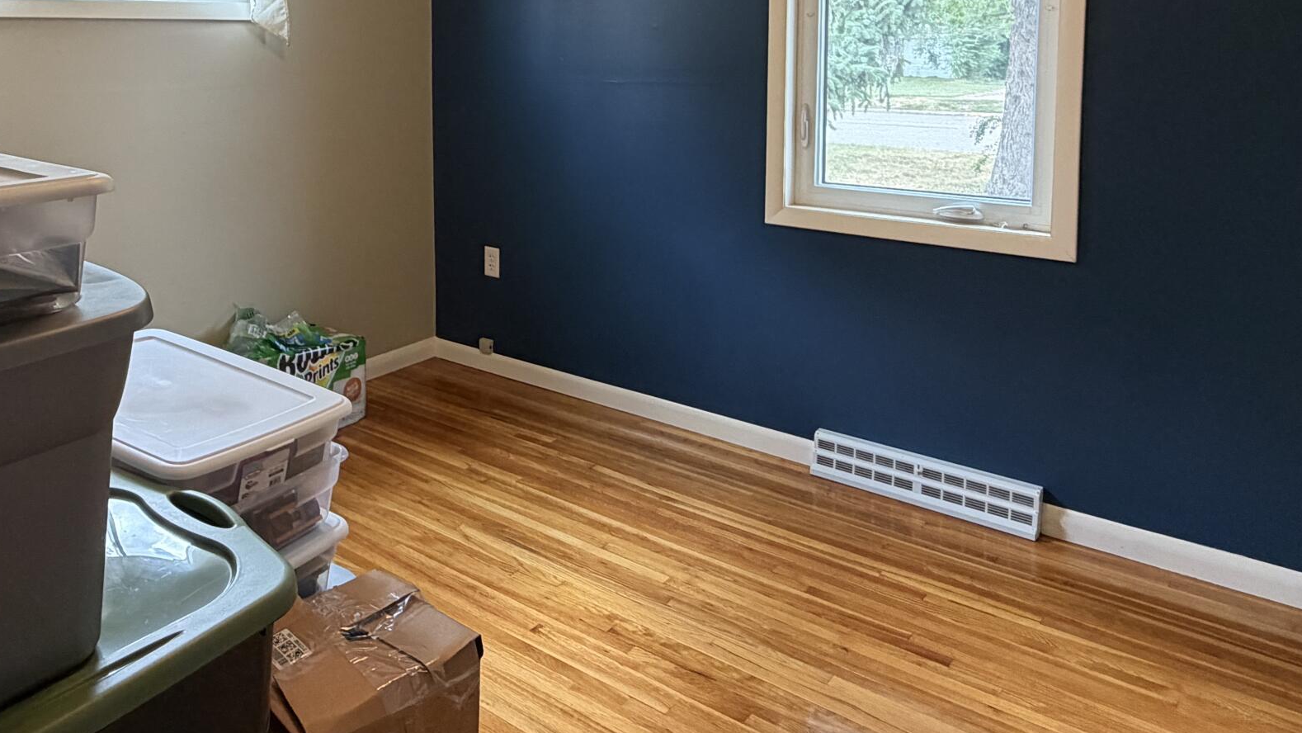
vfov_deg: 38.3
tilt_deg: -3.6
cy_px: 121
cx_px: 474
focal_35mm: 29
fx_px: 1001
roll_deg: +0.5
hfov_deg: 64.9
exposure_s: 1/60
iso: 250
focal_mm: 2.22
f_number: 2.2
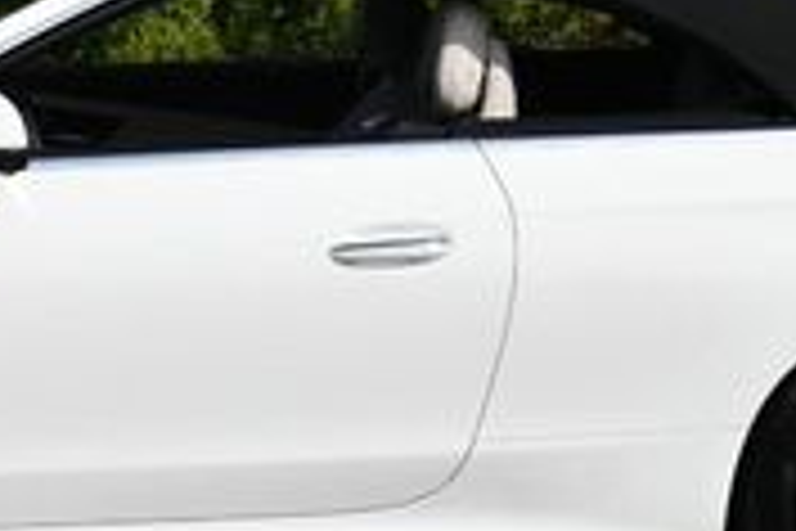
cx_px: 153
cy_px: -32
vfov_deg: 7.8
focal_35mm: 174
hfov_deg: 11.8
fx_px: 3847
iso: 100
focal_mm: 24
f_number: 9
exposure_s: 1/320
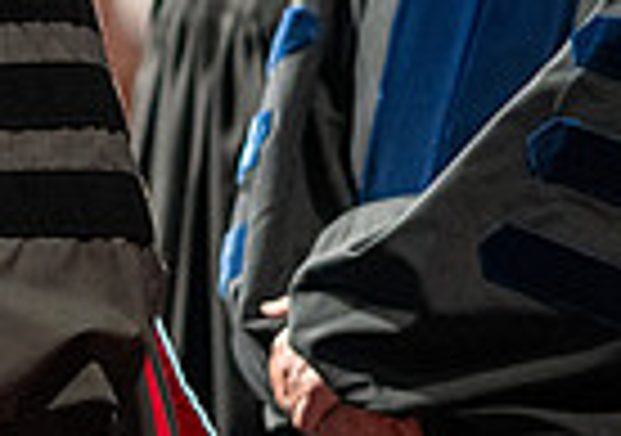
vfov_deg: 2.9
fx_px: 8631
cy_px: -90
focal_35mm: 492
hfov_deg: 4.0
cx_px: -832
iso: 2000
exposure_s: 1/200
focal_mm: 105
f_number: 1.4
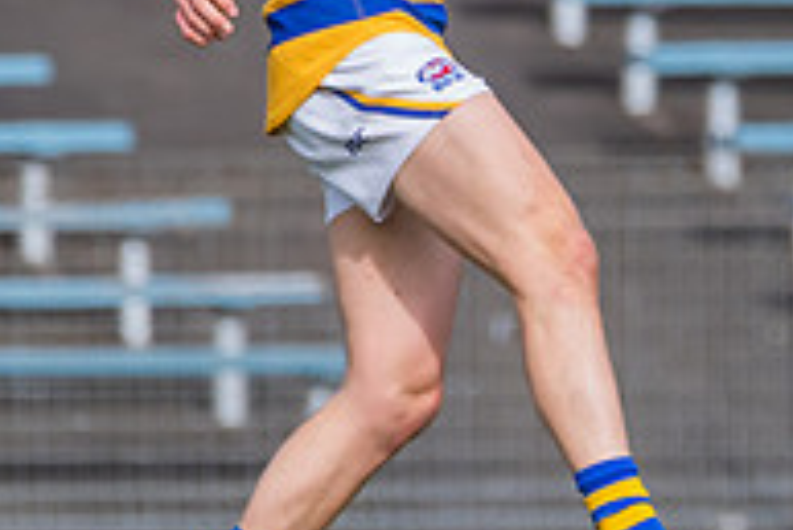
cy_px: 234
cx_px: 945
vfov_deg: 0.5
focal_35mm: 2508
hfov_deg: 0.8
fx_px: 55285
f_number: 7.1
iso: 800
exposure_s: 1/1600
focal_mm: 550
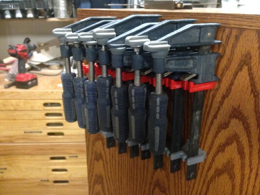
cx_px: 130
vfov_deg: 43.0
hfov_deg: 55.3
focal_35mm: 33
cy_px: 98
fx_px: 248
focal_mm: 4.12
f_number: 2.4
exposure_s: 1/15
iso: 800
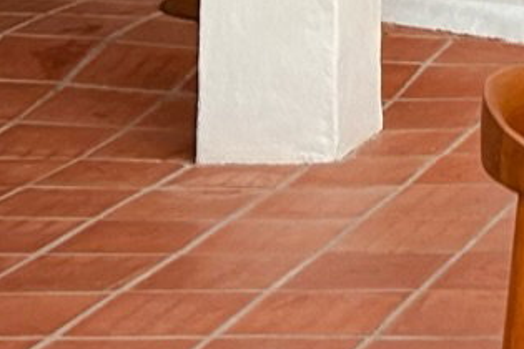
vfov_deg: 7.2
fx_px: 2562
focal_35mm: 176
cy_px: -590
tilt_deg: +6.7
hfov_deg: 10.9
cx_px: 956
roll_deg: +1.6
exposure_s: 1/2299
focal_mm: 5.7
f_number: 1.5
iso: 50
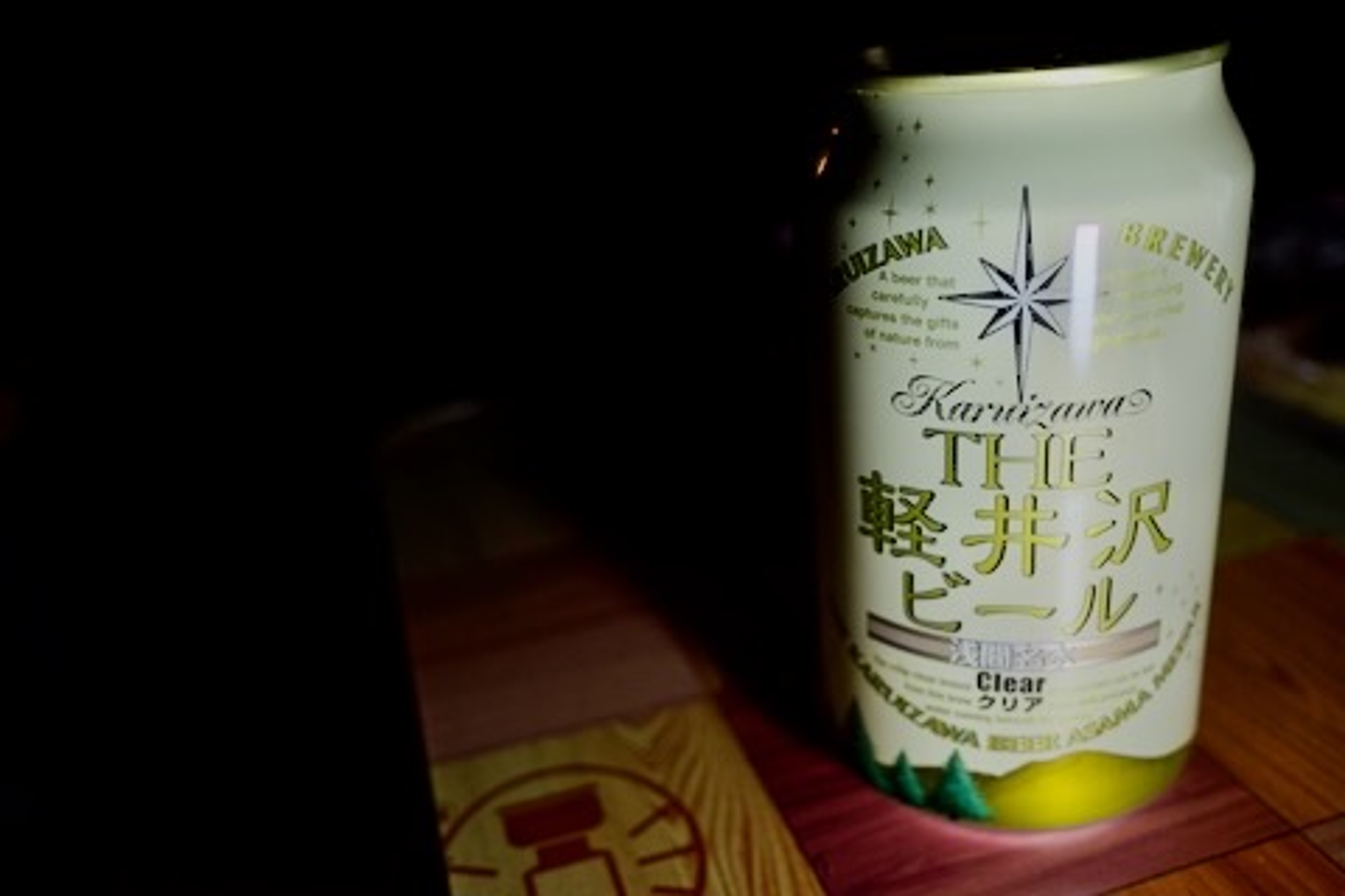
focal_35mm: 28
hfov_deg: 65.5
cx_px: 672
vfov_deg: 46.4
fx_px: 1046
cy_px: 448
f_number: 2.8
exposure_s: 1/30
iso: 1000
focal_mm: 18.3
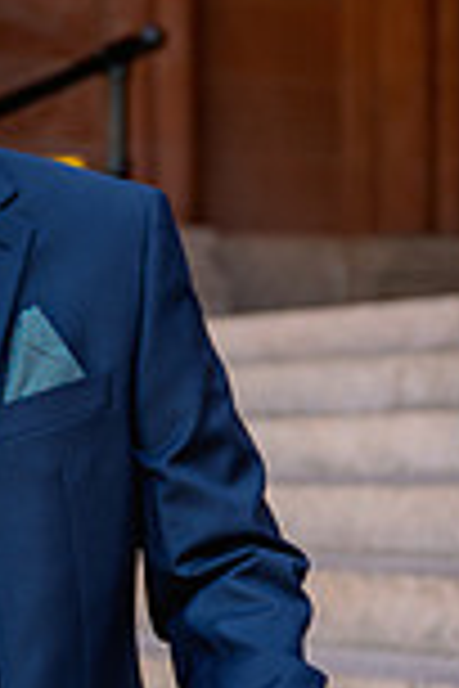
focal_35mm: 141
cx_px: -171
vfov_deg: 14.4
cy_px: 594
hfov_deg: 9.5
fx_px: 2696
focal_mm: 48
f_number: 2.8
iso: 64
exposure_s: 1/200
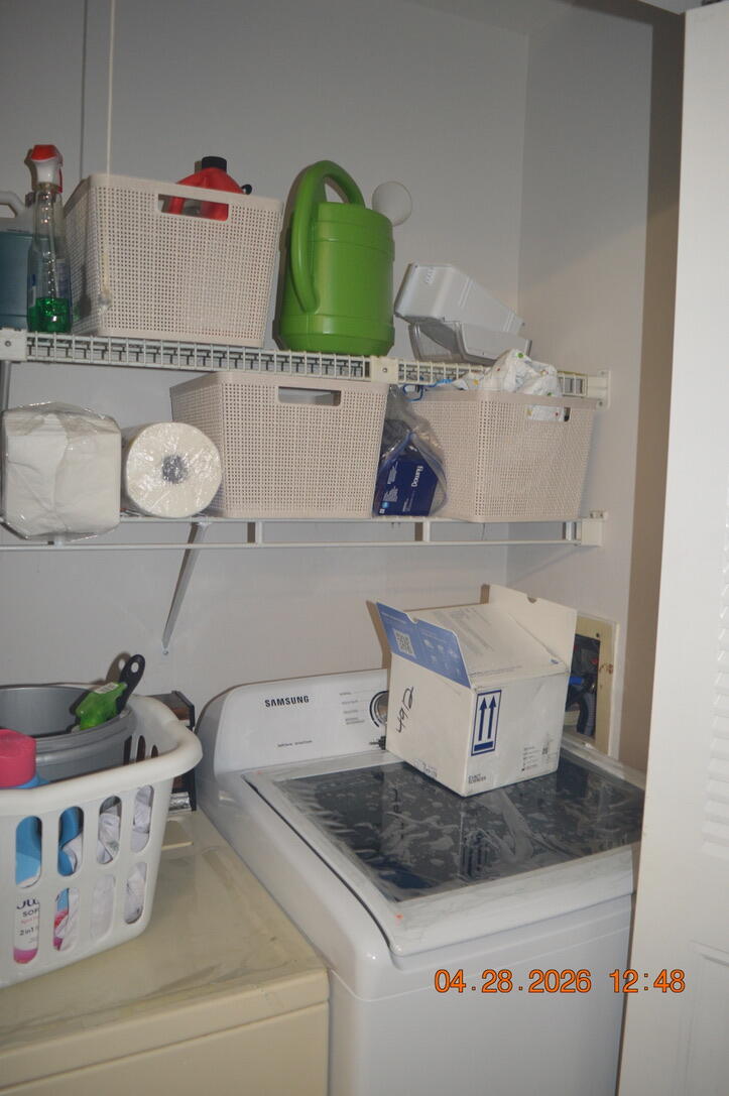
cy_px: 548
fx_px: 821
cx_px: 364
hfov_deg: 47.9
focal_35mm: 27
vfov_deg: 67.4
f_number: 3.5
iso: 720
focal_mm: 18
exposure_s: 1/60
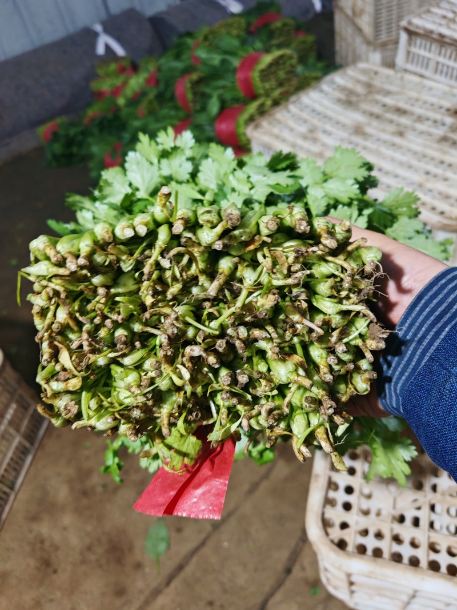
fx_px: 475
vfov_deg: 65.3
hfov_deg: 51.3
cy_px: 305
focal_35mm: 27
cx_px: 228
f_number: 1.9
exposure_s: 1/33
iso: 1250
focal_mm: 6.67
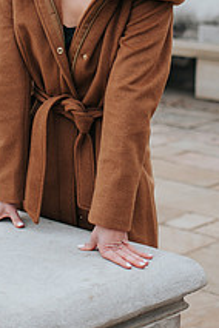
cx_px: 71
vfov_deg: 18.0
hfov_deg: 12.3
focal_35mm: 111
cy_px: 2
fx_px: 1013
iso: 100
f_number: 1.8
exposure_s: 1/800
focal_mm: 35
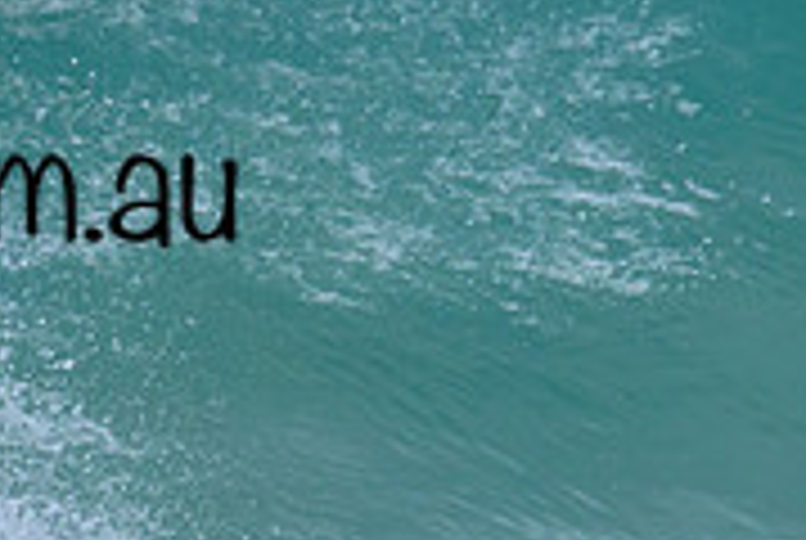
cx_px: -41
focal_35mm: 3538
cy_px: 240
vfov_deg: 0.4
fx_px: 79342
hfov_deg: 0.6
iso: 900
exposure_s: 1/2000
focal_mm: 800
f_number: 11
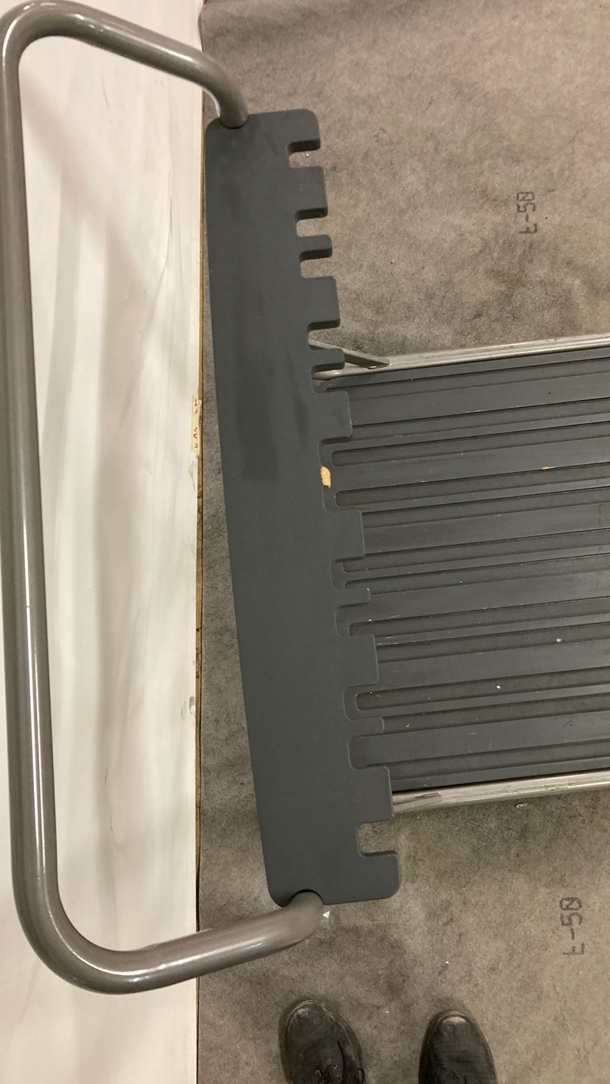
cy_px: 517
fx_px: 949
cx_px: 359
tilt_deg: -77.8
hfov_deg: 35.5
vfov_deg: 59.5
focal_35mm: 33
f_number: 1.8
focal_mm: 3.99
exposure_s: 1/50
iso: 250
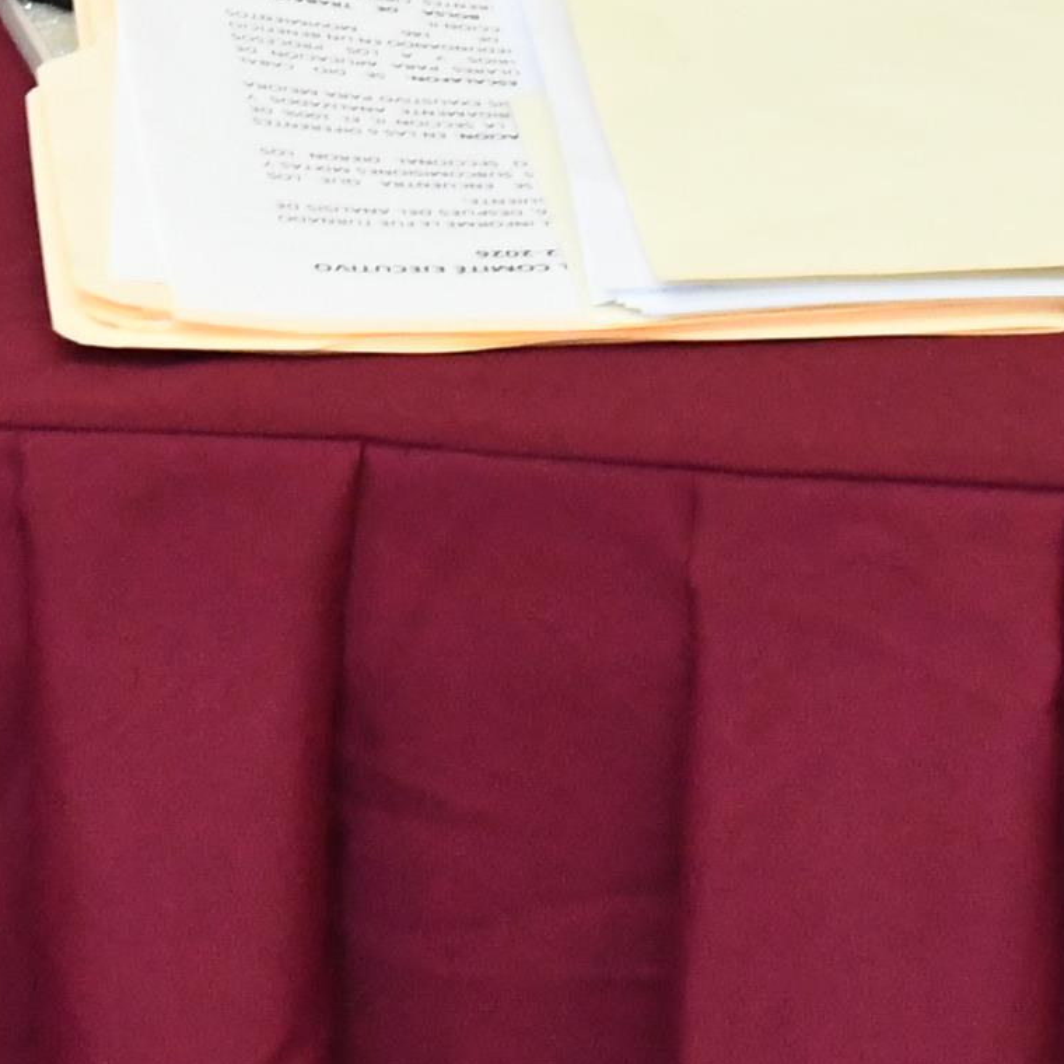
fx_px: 7303
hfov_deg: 8.3
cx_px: 601
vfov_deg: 8.1
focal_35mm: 210
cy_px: -790
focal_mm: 30
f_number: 7.1
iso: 4000
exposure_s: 1/60
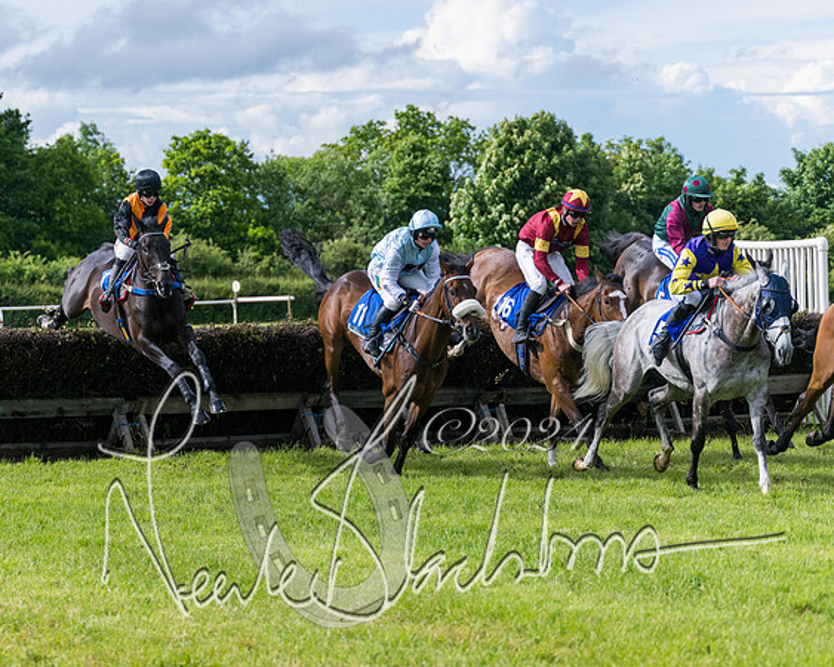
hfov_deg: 14.7
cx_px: 367
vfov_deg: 11.8
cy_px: 320
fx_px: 3232
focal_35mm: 131
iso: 400
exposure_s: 1/4000
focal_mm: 98
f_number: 4
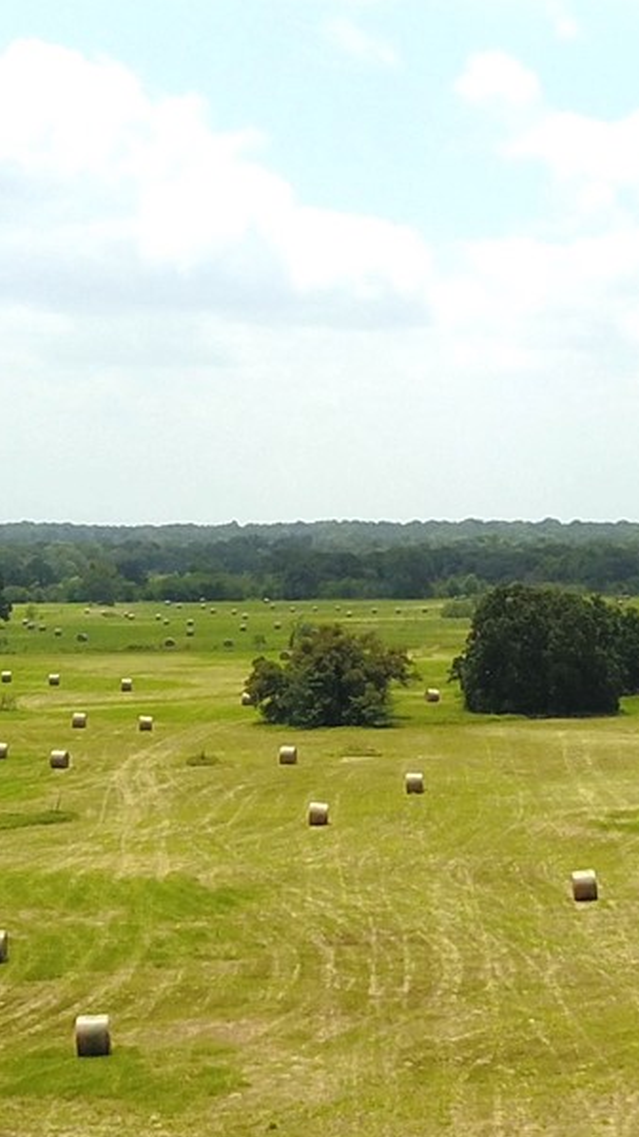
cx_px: 455
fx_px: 2924
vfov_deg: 22.0
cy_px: 548
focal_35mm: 97
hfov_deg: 12.4
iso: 100
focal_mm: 4.73
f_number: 2.2
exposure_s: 1/2146
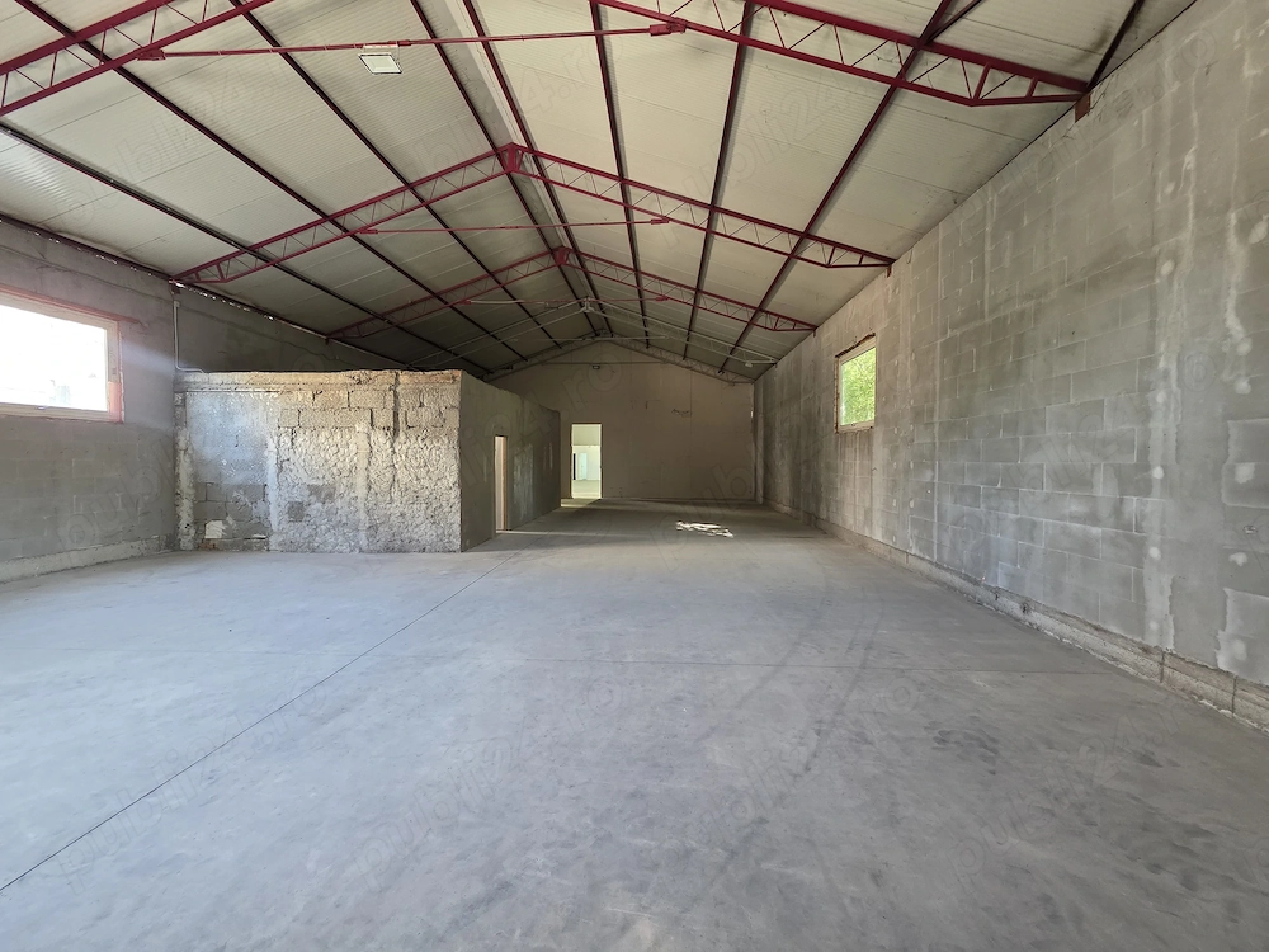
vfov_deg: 89.9
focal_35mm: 13
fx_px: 477
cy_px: 476
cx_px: 634
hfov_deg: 106.2
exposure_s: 1/50
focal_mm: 2.2
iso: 250
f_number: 1.9
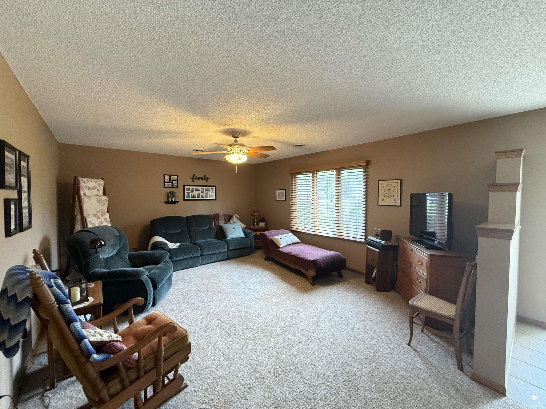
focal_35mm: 14
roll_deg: -0.2
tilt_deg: -1.8
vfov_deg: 85.7
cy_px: 204
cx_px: 273
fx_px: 221
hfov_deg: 102.1
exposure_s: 1/60
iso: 400
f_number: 2.2
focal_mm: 2.22
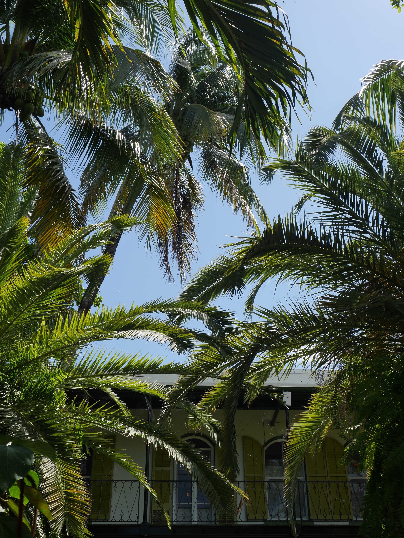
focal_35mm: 44
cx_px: 202
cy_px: 269
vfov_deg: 42.9
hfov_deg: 32.9
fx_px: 684
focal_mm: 22
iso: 200
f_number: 9
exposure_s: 1/400
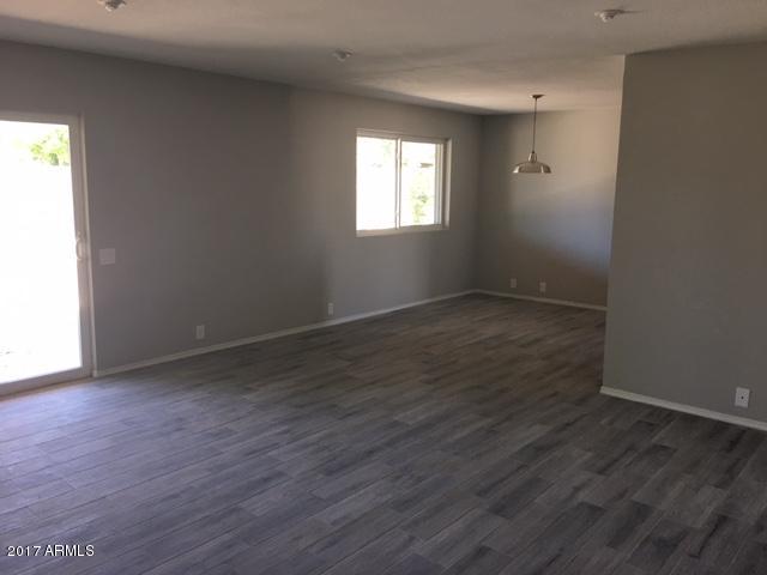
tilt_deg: -8.0
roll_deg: -1.6
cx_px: 384
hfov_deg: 61.7
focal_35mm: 29
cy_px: 288
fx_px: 643
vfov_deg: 48.2
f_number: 2.2
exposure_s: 1/15
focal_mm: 4.15
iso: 25
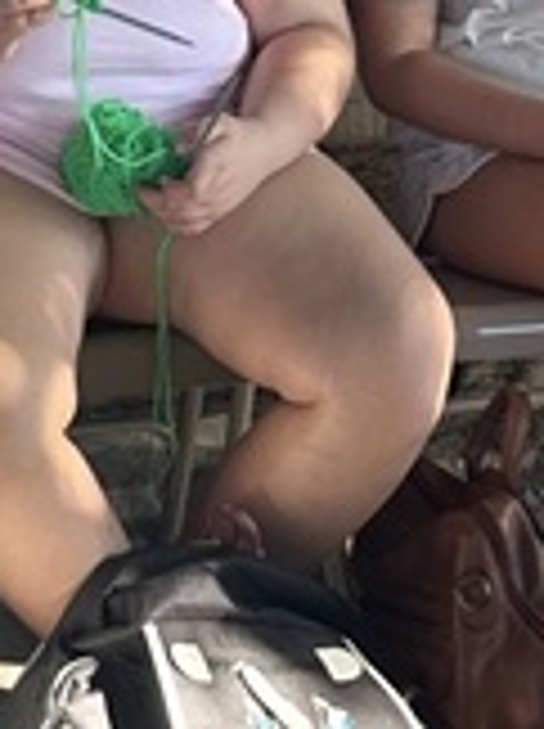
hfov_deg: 9.7
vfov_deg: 12.9
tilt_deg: -16.7
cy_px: 140
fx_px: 3193
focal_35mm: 152
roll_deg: +0.6
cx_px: -18
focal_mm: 6.86
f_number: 1.78
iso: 64
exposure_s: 1/121
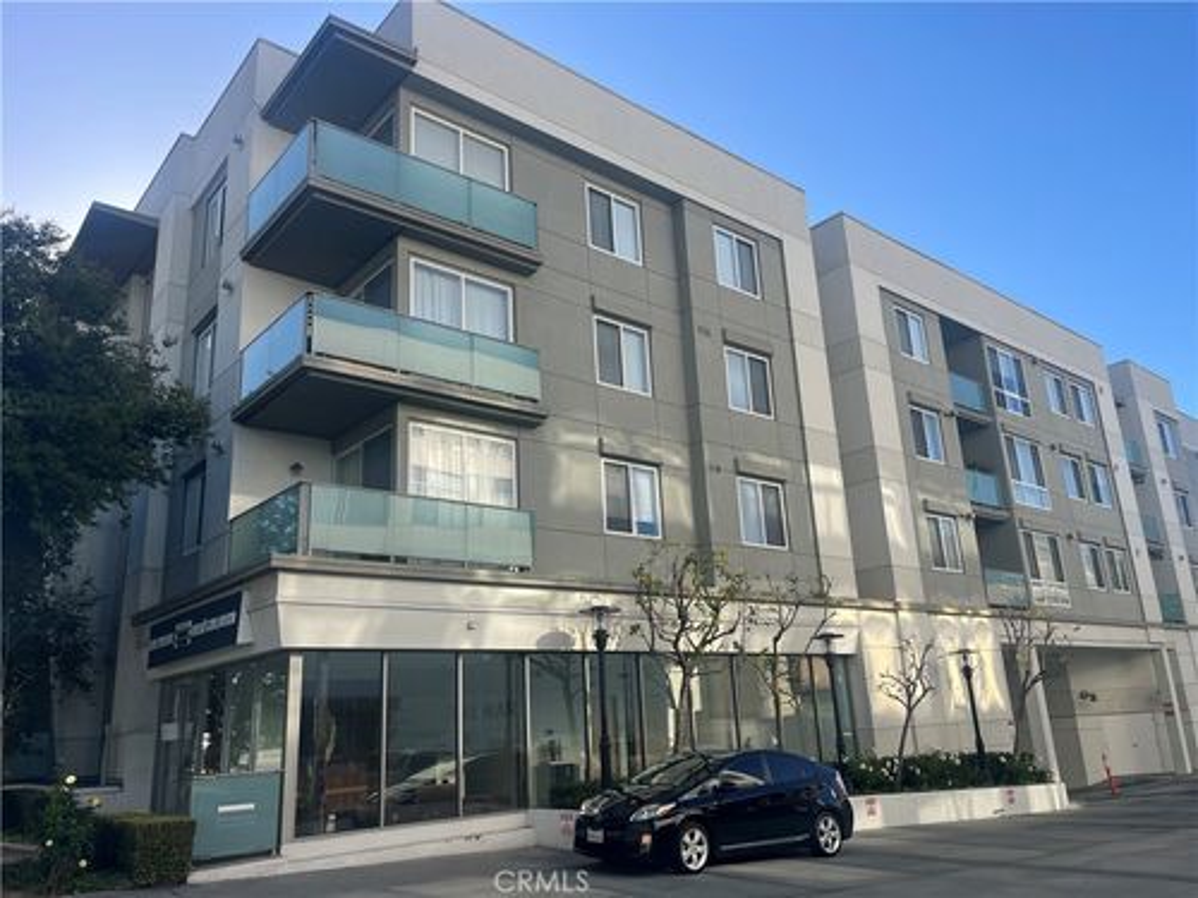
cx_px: 599
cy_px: 449
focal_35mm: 26
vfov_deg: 53.1
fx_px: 900
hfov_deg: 67.3
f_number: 1.6
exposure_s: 1/1862
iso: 50
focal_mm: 5.1
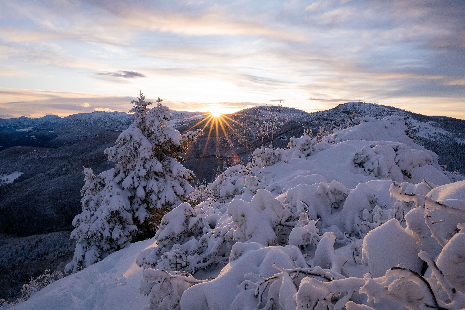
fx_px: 310
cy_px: 155
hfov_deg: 73.7
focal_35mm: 24
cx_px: 232
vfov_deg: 53.1
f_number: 22
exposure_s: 1/200
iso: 1600
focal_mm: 24
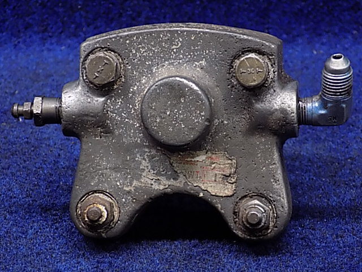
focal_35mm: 132
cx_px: 181
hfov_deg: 14.9
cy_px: 136
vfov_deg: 11.2
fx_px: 1380
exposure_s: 1/10
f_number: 5
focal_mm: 23.4
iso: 400
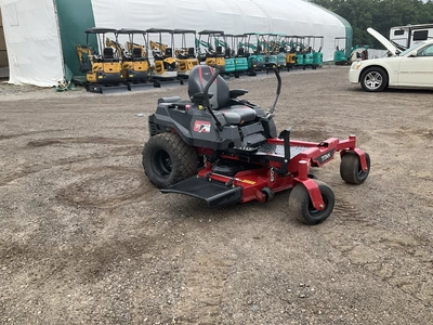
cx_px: 216
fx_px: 363
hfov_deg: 61.7
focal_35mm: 29
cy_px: 162
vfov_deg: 48.2
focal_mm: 3
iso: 20
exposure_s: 1/124
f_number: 1.8
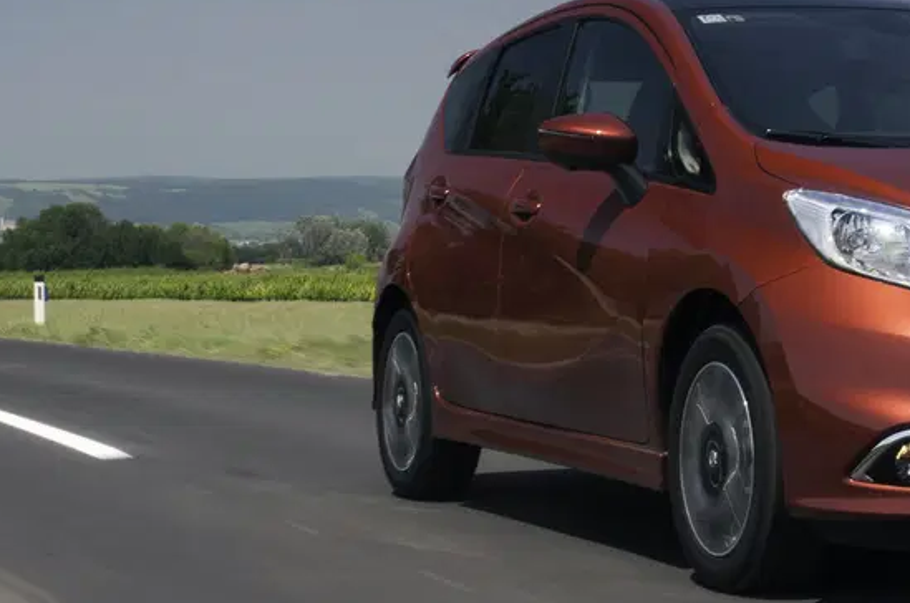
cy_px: 186
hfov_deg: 19.3
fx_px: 2650
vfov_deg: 13.0
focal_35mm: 105
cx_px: 716
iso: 200
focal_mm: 32
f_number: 18
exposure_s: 1/30
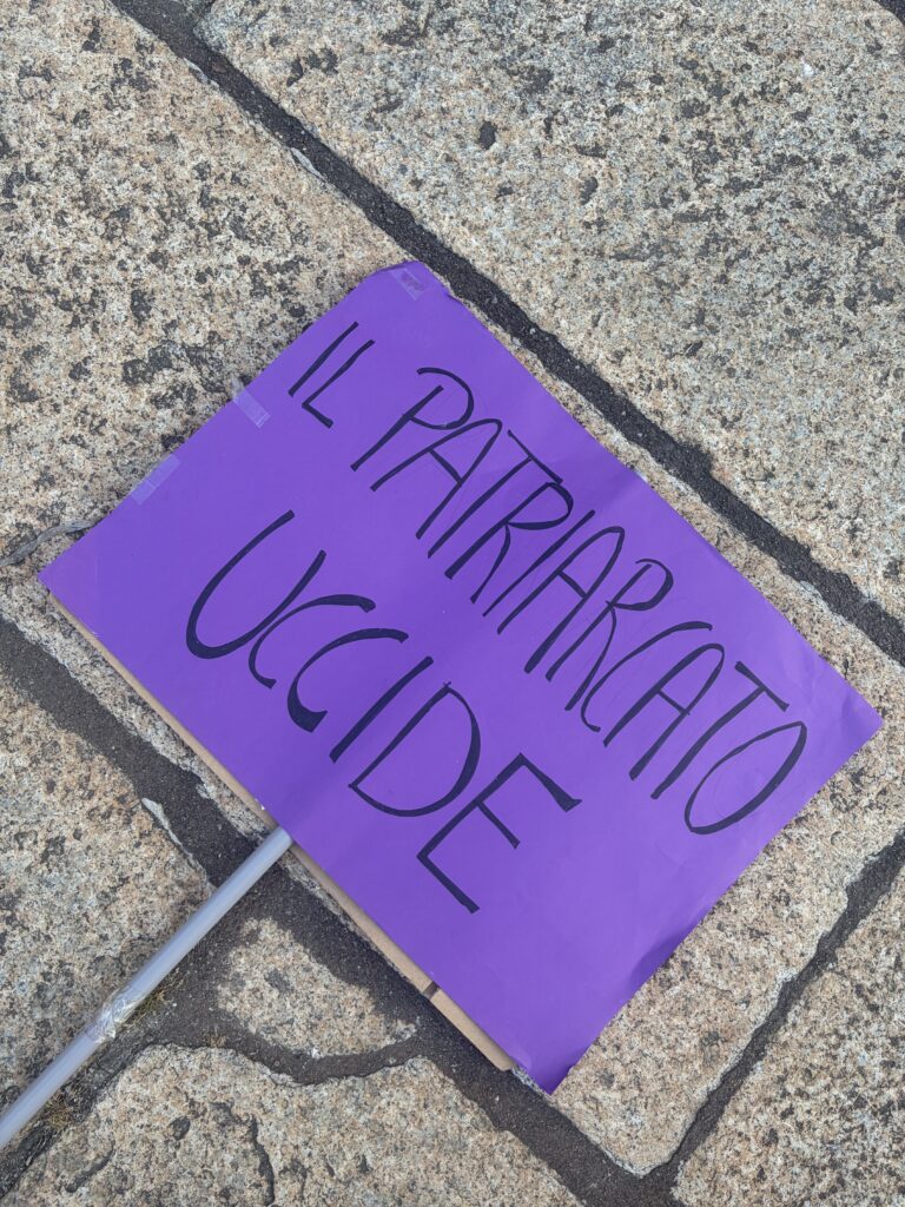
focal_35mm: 26
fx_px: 906
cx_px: 452
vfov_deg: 67.3
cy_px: 604
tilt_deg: -80.7
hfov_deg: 53.1
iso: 40
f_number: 1.6
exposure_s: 1/191
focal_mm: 5.96
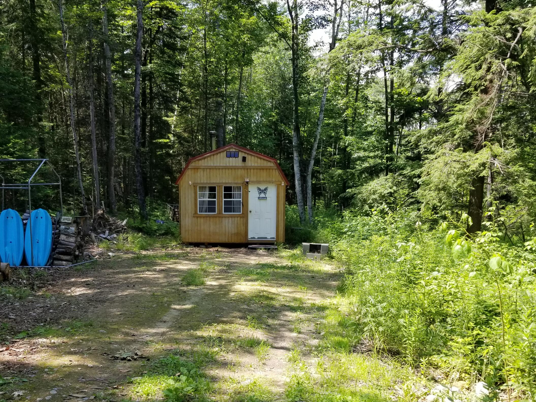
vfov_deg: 38.3
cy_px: 265
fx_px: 573
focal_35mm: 37
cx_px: 247
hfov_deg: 50.1
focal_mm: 4.25
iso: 50
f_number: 1.7
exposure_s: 1/548
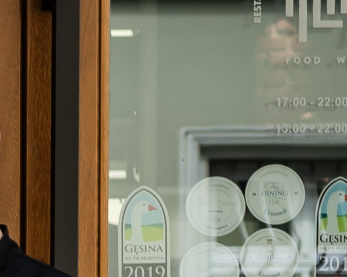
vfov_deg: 5.0
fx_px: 3132
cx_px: -847
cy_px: 597
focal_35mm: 305
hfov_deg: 5.7
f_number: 3.5
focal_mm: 35
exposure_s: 1/200
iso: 100
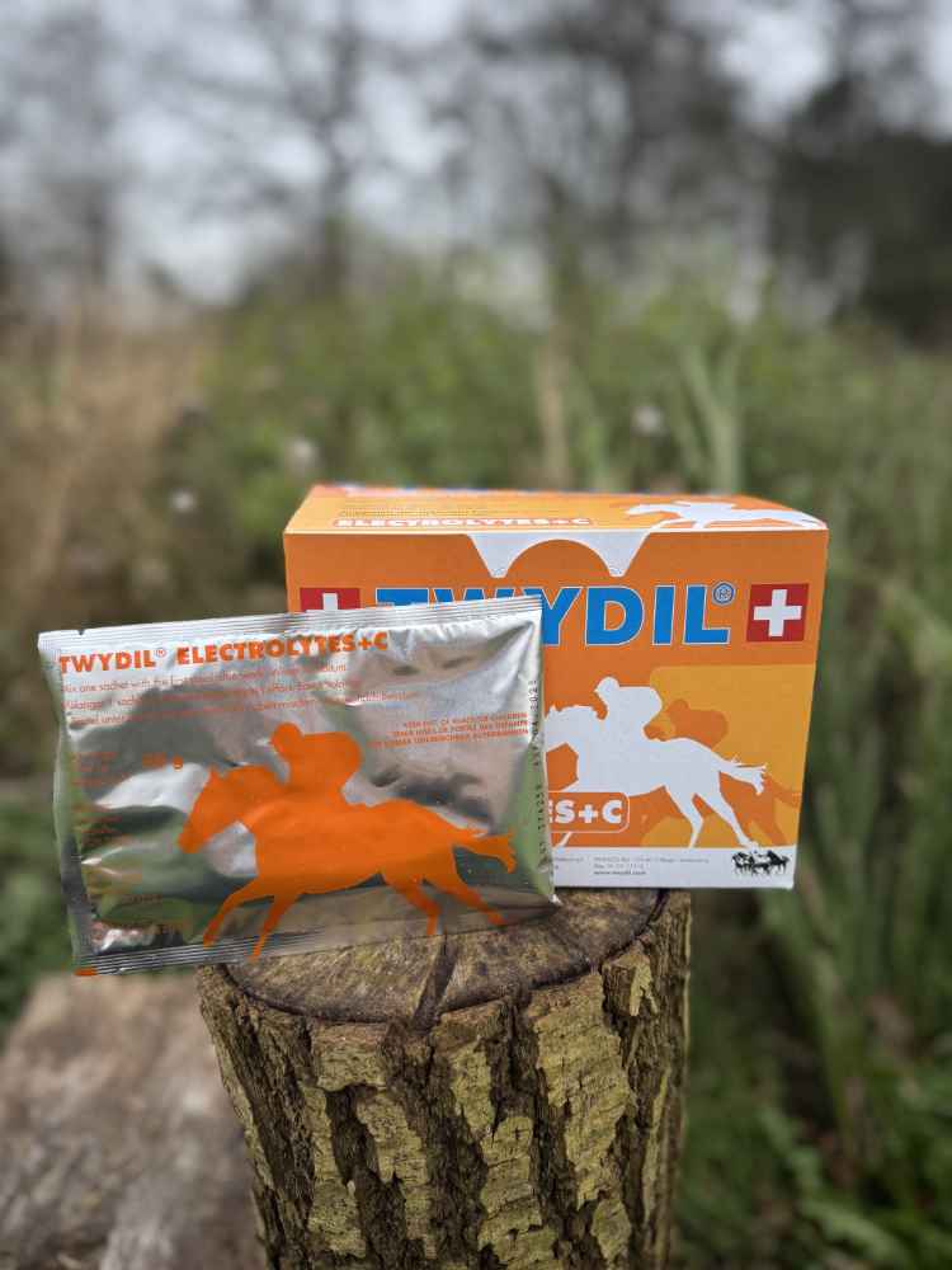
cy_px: 635
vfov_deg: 71.6
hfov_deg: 56.8
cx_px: 476
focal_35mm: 24
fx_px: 880
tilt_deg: -16.8
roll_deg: -2.5
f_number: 1.78
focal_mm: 6.76
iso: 250
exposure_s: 1/60
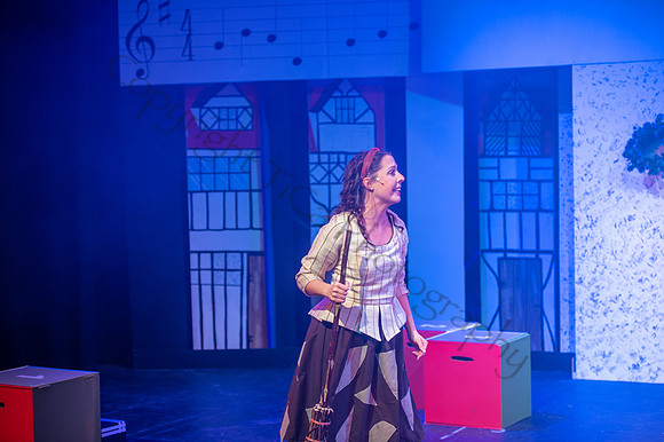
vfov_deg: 19.4
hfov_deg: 28.9
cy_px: 221
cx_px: 332
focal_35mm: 70
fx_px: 1290
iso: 1000
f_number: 2.8
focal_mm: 70
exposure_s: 1/100
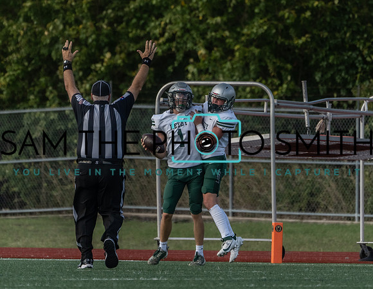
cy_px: 103
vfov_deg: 1.8
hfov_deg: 2.4
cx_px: 186
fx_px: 9059
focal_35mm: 830
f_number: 8
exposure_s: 1/1250
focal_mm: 560
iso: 1000
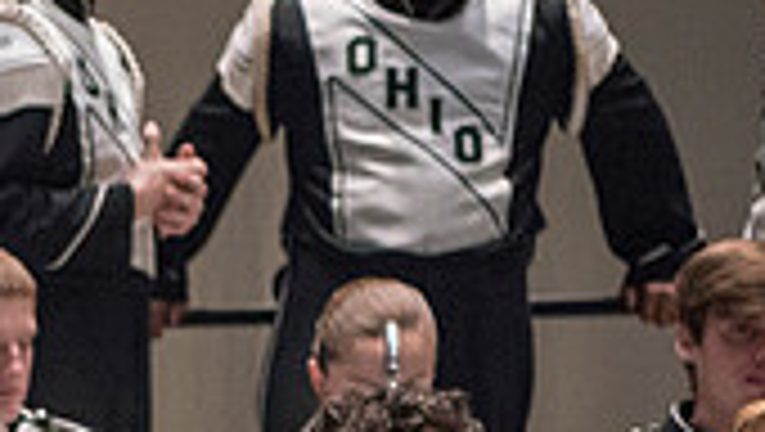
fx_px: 4487
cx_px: -468
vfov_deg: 5.5
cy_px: 632
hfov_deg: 9.4
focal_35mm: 221
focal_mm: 62
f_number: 2.8
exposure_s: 1/400
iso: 4000
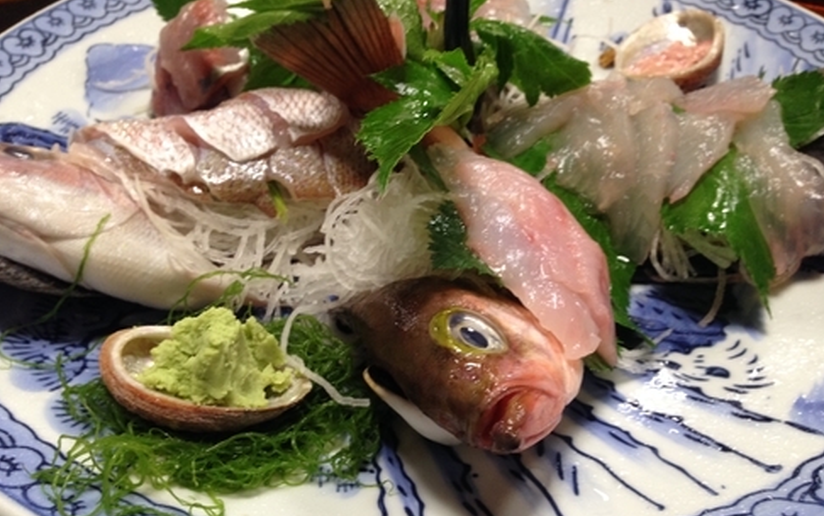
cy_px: 294
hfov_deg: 54.0
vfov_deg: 35.3
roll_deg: +2.6
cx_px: 417
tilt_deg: -41.2
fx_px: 809
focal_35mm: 36
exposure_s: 1/20
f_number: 2.4
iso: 80
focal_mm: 4.12
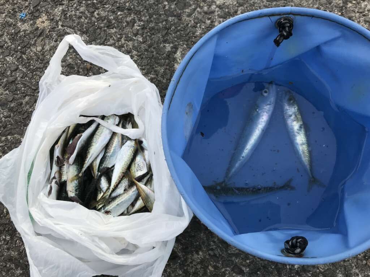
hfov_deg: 63.4
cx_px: 185
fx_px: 299
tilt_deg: -77.7
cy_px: 138
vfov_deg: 49.7
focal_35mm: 28
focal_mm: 3.99
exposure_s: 1/1030
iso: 20
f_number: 1.8
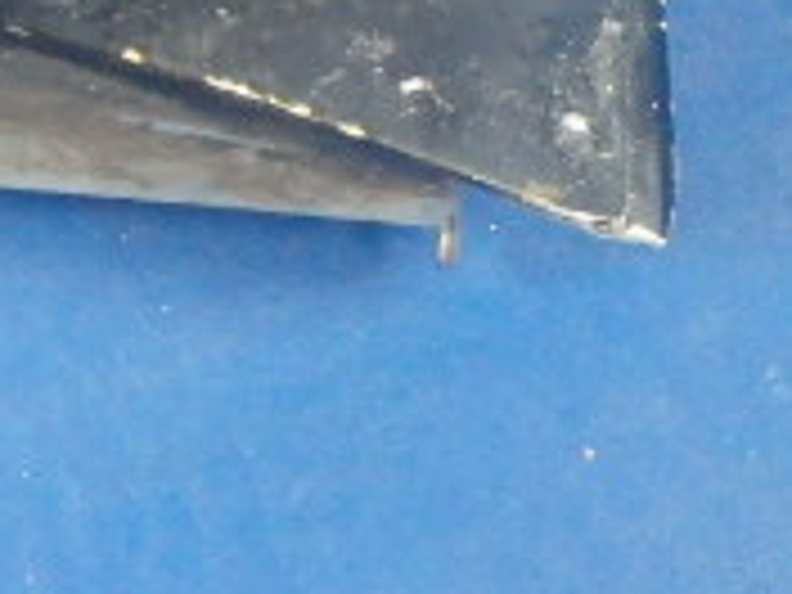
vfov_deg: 13.4
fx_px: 2334
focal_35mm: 102
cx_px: -374
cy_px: -378
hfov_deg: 17.4
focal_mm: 5
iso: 1600
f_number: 3.9
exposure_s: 1/30
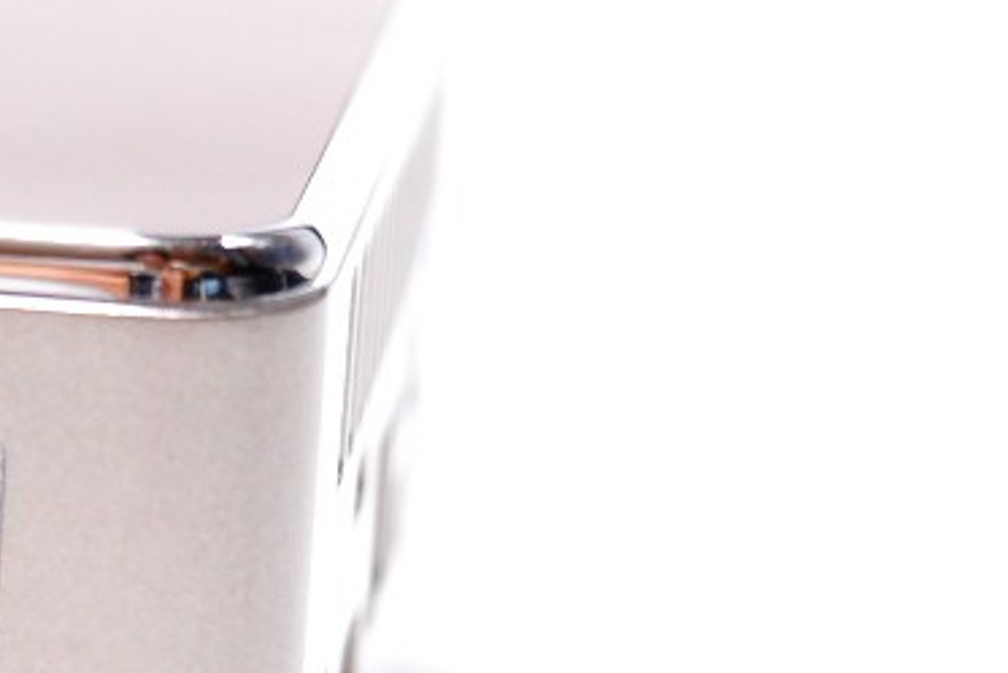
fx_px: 4734
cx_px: -838
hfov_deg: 11.3
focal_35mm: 169
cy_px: 627
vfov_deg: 8.1
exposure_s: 1/42
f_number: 4.5
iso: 500
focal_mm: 28
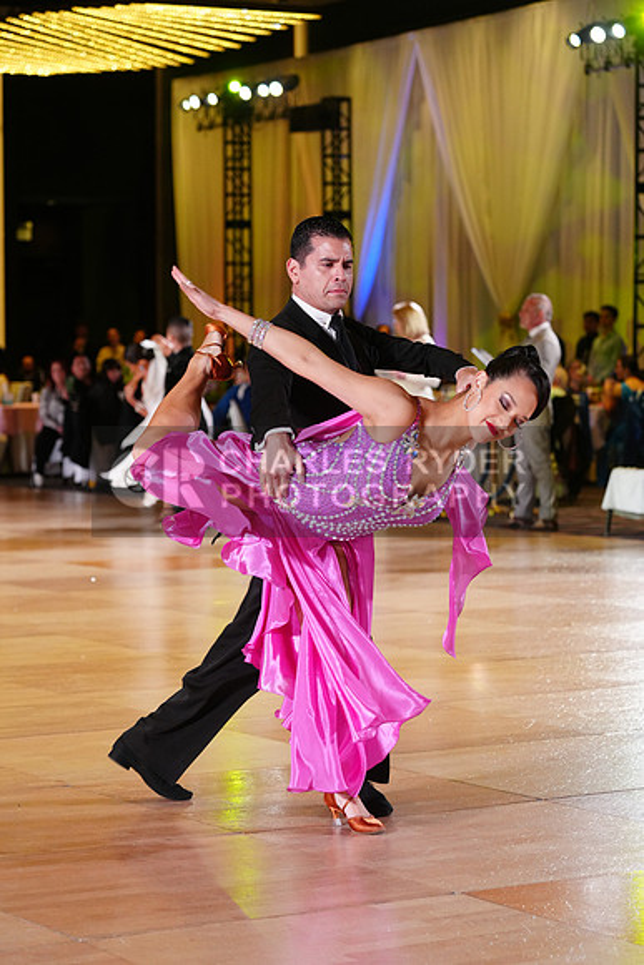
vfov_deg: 21.7
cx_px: 322
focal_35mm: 94
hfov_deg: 14.6
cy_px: 482
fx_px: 2521
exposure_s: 1/400
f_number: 4
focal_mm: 94
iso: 2500
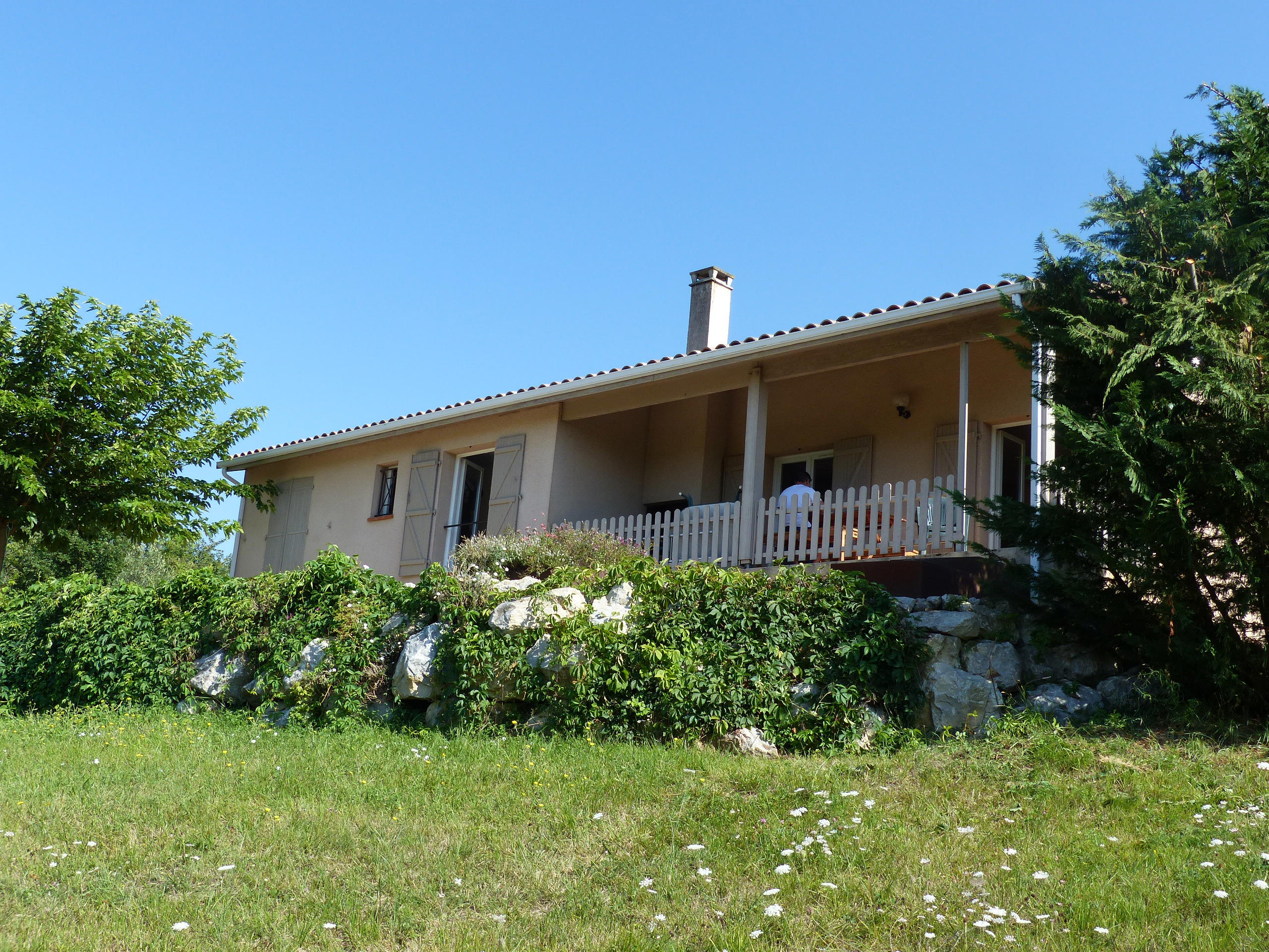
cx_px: 634
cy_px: 476
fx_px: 1430
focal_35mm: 39
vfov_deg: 36.8
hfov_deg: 47.9
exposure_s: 1/500
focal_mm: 7
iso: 100
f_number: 4
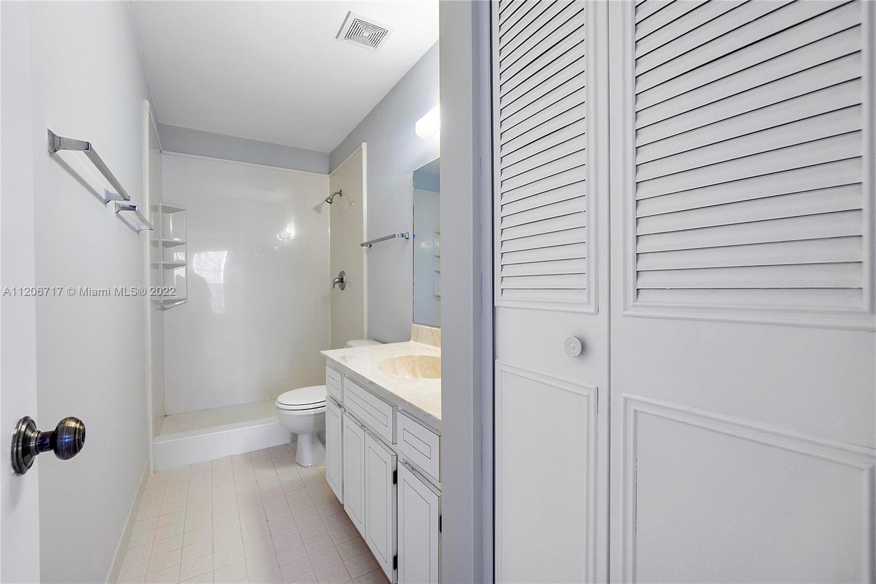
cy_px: 292
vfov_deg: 77.3
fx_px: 365
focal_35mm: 15
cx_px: 438
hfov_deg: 100.4
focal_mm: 10
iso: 250
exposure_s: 1/100
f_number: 5
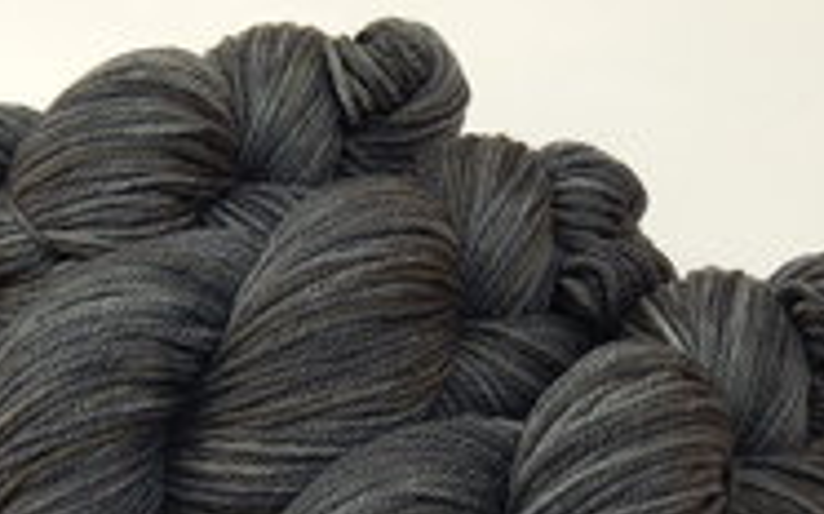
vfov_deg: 15.0
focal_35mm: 86
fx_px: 1930
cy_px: 463
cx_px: 226
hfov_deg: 23.9
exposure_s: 1/20
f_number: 3.6
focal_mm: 7.7
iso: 125
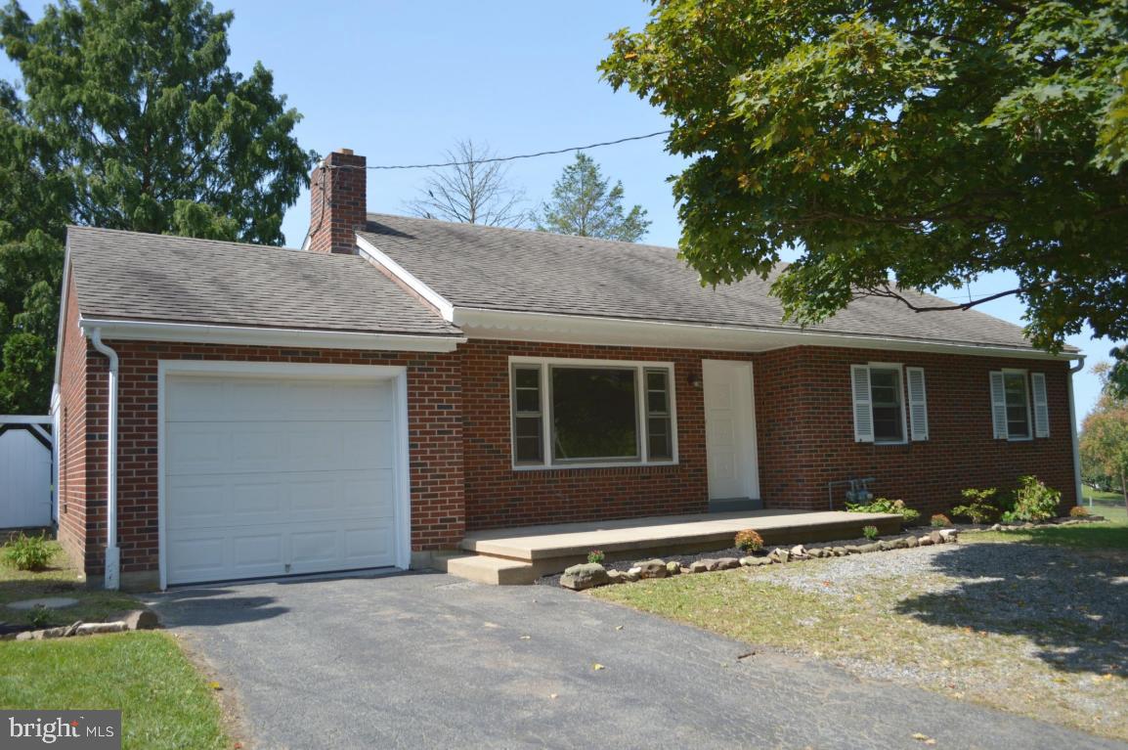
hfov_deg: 67.4
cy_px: 375
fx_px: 845
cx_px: 564
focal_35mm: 27
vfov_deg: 47.8
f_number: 3.5
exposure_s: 1/640
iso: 100
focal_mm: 18
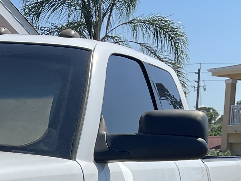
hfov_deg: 16.5
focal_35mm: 115
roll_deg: -1.3
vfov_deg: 11.9
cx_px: -43
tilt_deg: -11.8
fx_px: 800
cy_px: 316
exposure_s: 1/3165
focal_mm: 5.1
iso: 32
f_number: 1.6
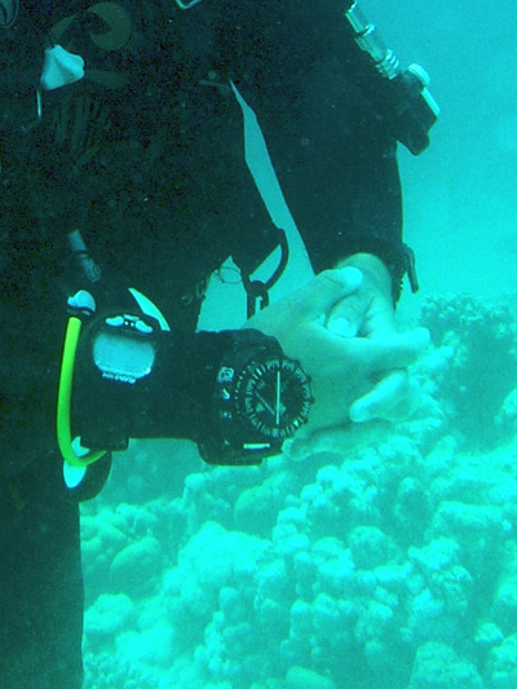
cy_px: 25
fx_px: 2269
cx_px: 128
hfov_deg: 13.0
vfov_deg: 16.9
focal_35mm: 114
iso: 78
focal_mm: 7.8
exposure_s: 1/98.7
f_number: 4.8
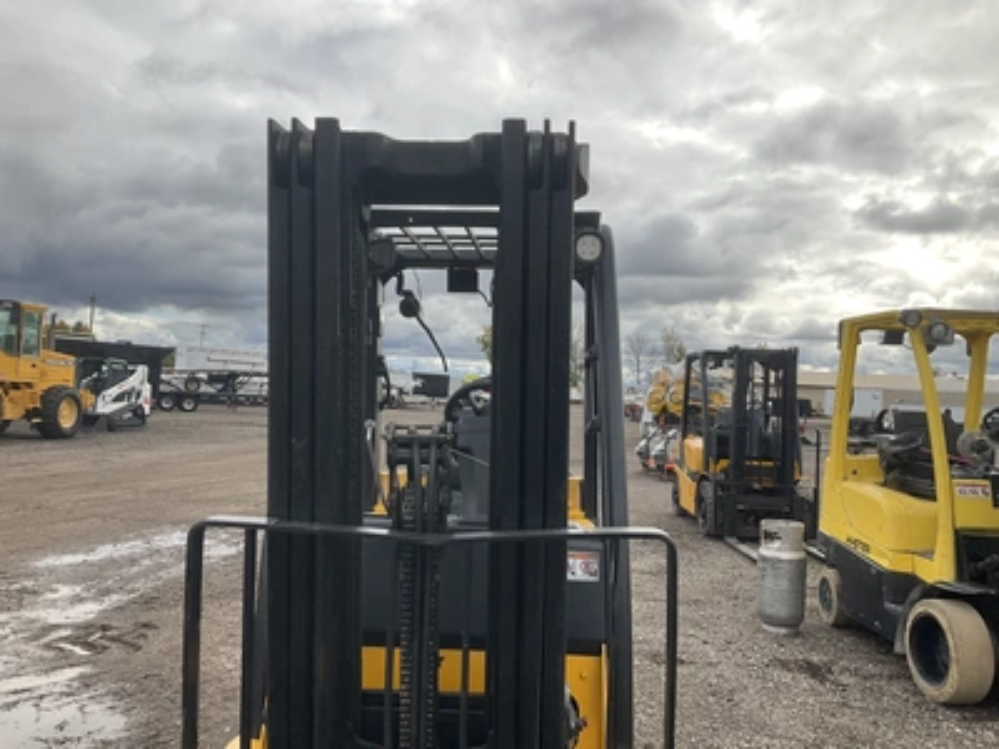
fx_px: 837
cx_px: 500
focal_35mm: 29
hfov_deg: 61.7
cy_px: 374
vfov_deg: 48.2
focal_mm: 3
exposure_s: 1/700
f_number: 1.8
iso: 25
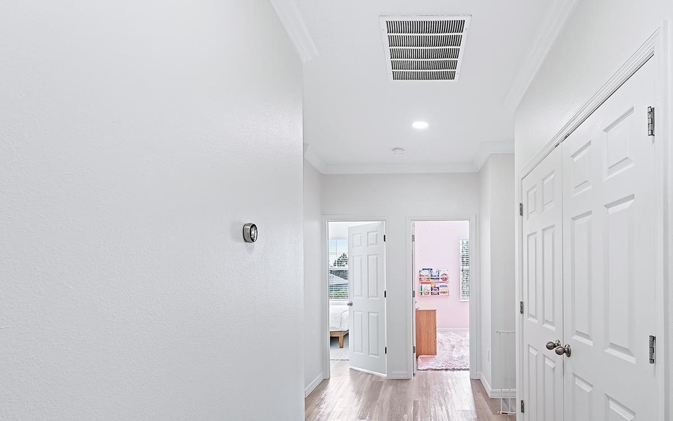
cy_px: 275
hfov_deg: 86.6
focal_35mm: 19
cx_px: 413
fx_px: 348
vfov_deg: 61.0
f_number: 8
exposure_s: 1/1.67
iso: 100
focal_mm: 14
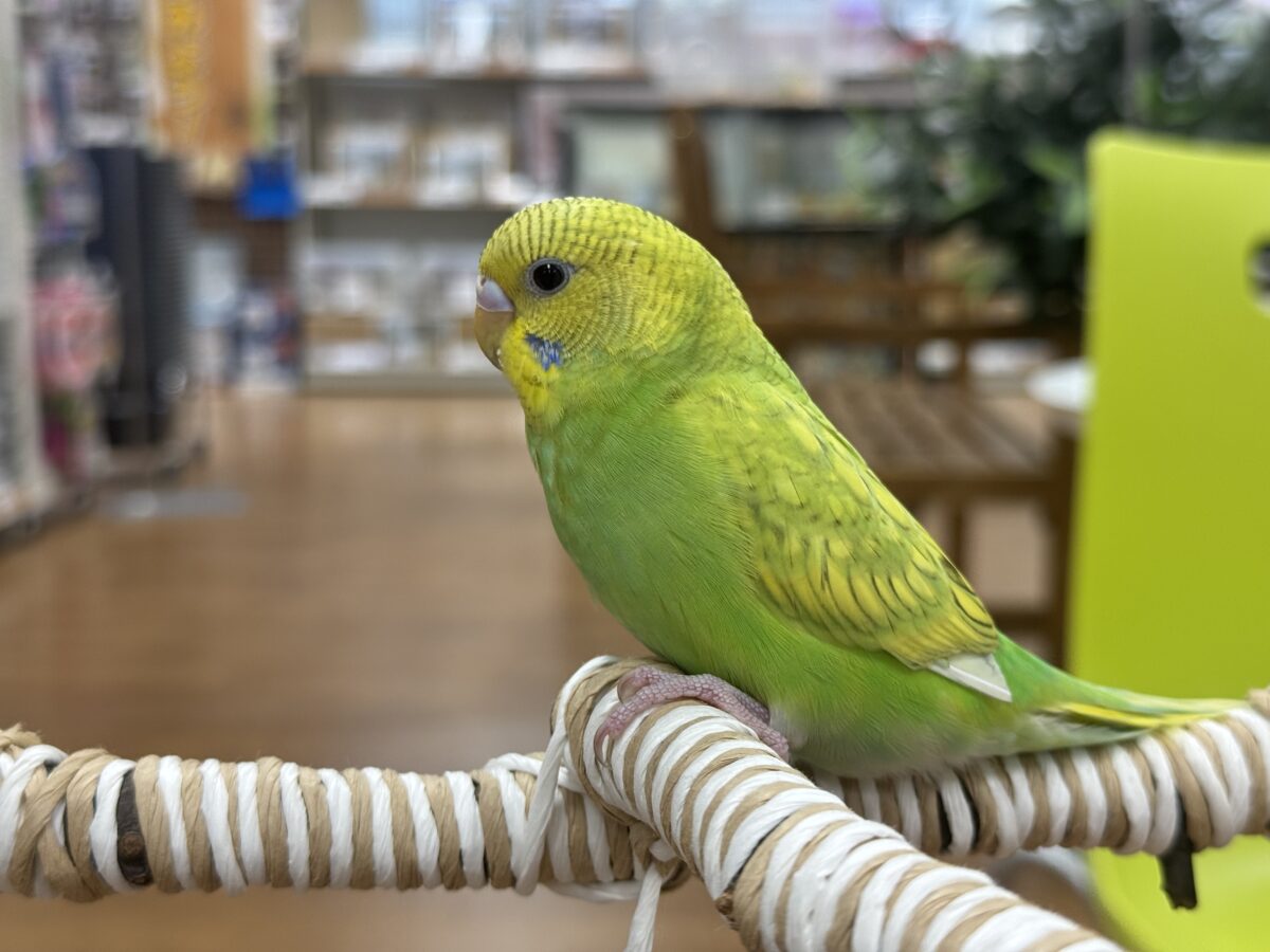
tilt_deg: -8.3
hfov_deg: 39.7
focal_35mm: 48
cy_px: 476
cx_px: 635
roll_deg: +0.6
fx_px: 1761
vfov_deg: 30.3
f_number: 1.78
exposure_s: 1/100
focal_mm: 6.76
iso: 64
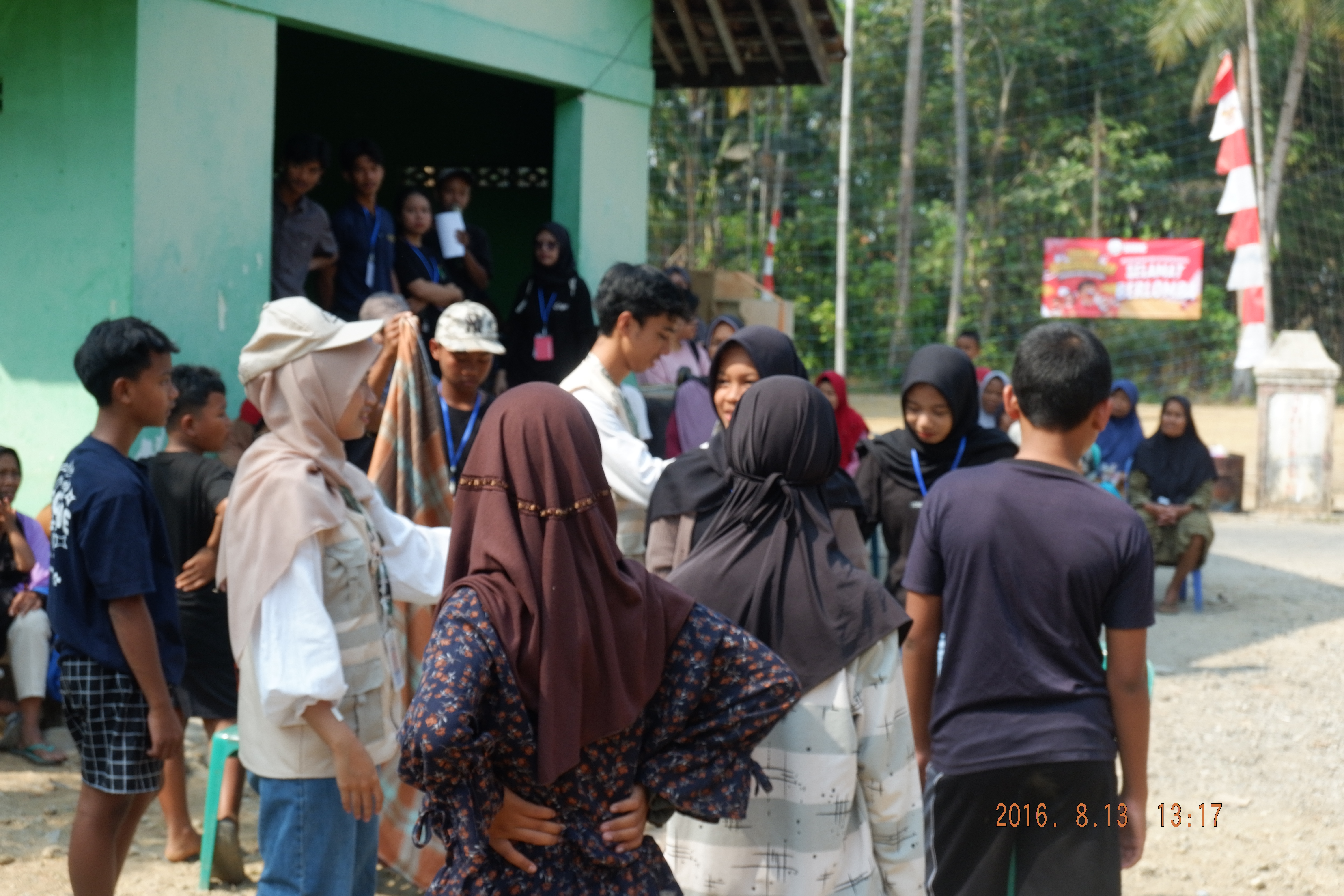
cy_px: 448
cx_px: 672
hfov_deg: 32.4
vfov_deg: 21.9
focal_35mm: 62
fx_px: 2314
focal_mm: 41.8
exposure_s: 1/400
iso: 400
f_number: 7.1
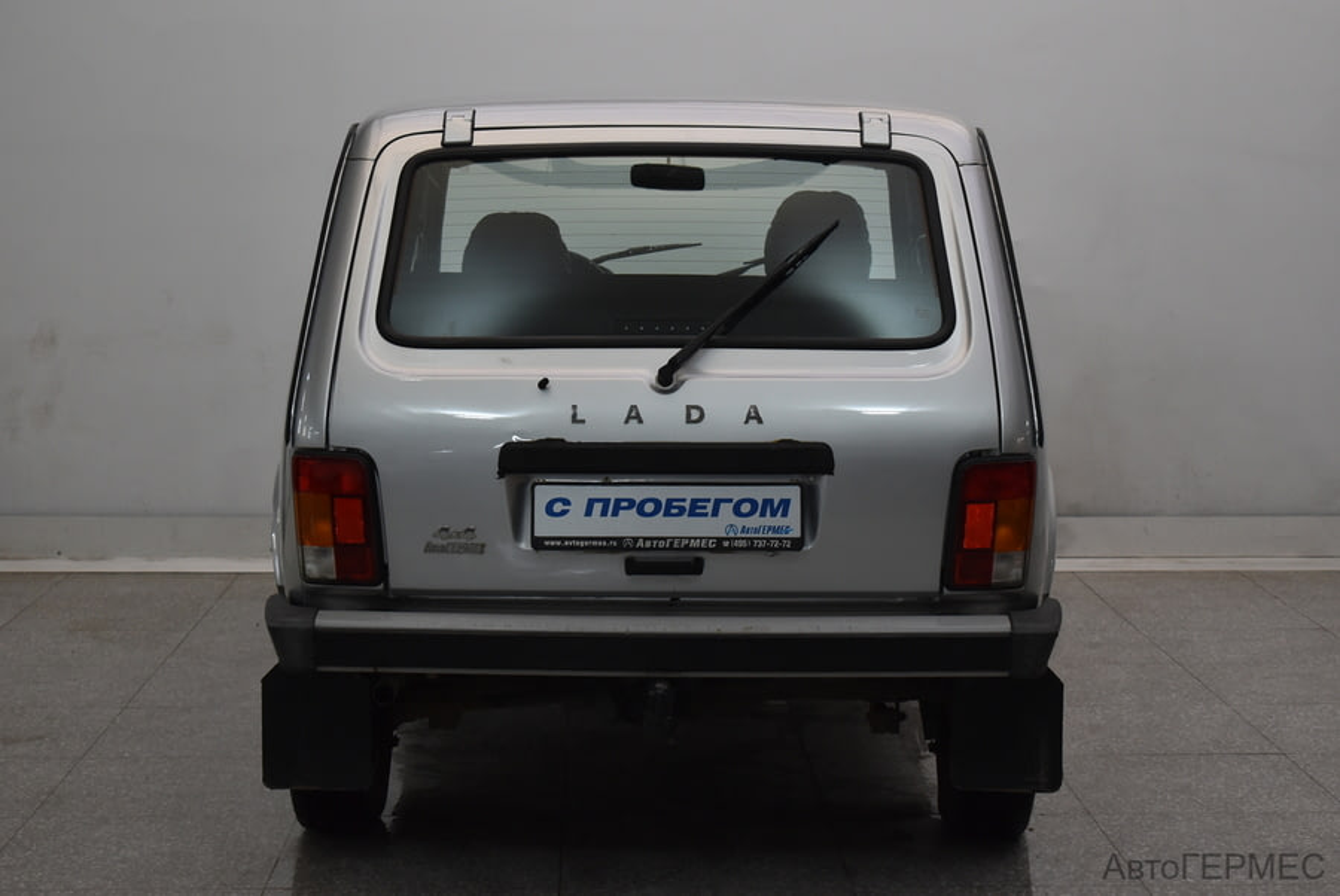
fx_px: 2683
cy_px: 448
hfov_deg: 28.0
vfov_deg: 19.0
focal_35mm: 72
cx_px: 670
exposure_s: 1/125
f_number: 5.6
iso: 800
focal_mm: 48
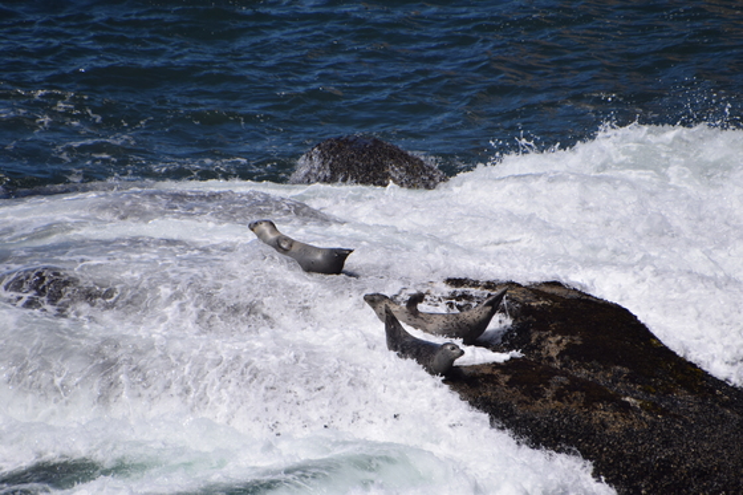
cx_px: 372
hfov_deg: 3.4
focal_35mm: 600
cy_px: 248
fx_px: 12379
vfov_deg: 2.3
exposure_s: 1/1000
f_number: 8
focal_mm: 400
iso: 200
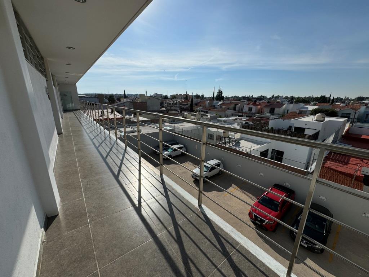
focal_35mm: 14
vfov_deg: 85.7
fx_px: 149
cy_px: 138
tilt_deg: -15.5
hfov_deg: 102.1
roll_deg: -0.1
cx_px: 184
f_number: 2.2
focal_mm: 2.22
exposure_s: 1/4926
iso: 40
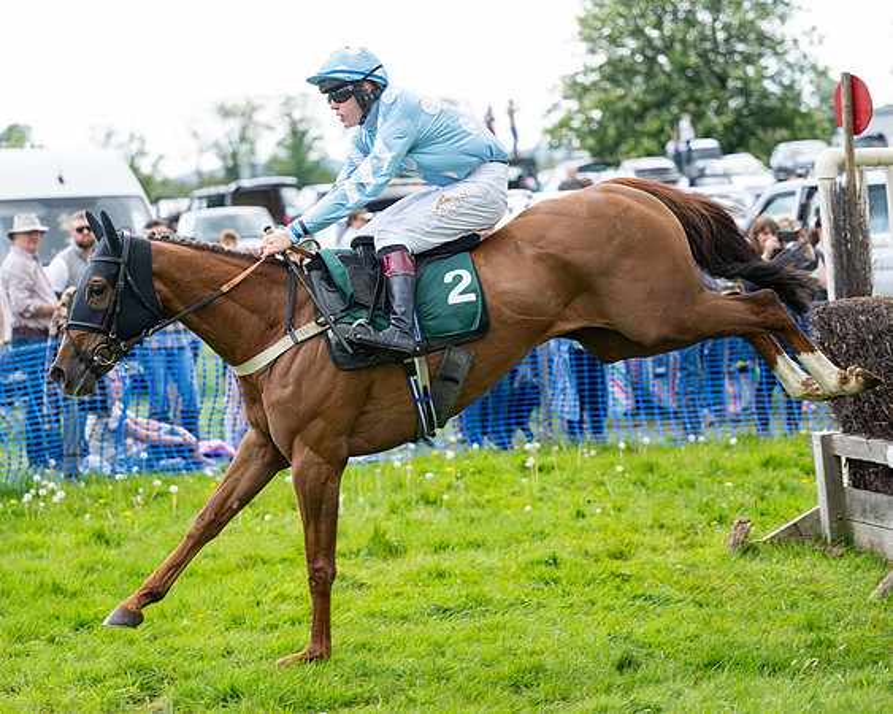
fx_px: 3175
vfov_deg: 12.8
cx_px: 458
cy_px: 366
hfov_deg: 16.0
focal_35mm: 120
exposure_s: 1/1600
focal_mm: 98
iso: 400
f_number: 2.8
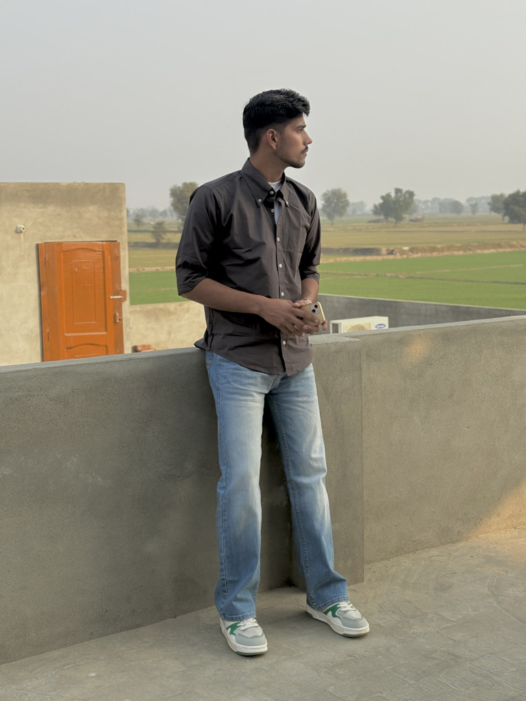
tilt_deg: -6.2
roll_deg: +0.0
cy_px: 350
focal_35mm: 52
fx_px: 1054
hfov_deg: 28.0
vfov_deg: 36.8
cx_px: 263
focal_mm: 5.96
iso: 32
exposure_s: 1/1099
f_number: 1.6
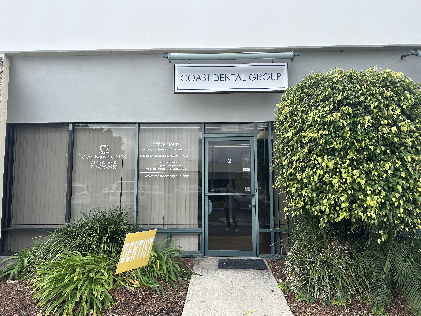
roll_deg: +0.3
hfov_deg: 71.6
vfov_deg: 56.8
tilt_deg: +5.8
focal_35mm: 24
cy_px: 158
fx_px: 292
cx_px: 210
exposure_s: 1/1198
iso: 80
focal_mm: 6.86
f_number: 1.78
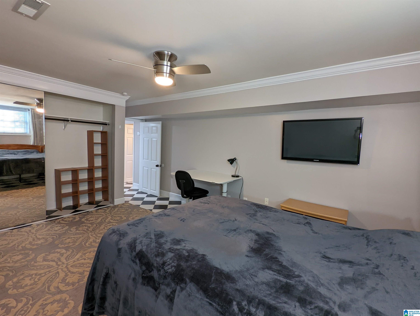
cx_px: 210
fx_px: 194
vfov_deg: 78.2
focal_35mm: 16
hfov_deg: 94.4
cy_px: 158
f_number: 2.2
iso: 205
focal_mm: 2.35
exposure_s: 1/24
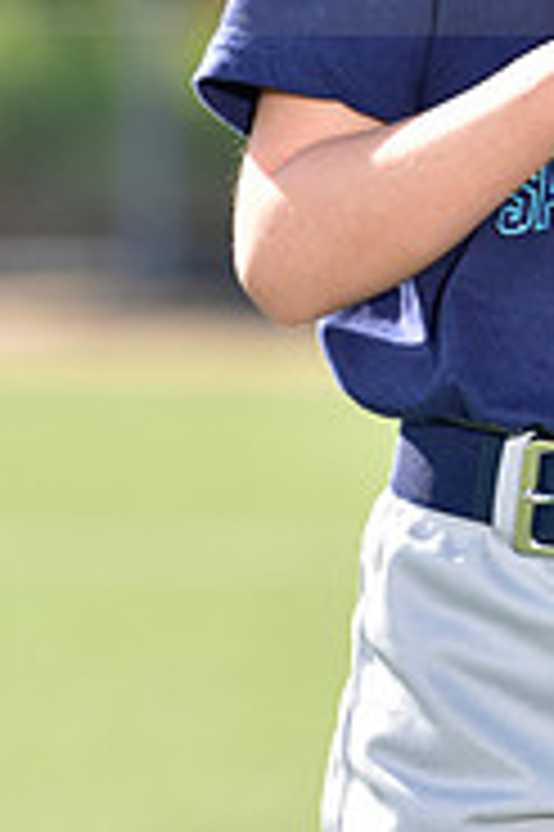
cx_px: 727
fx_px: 14499
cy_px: -108
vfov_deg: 3.3
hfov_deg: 2.2
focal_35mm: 627
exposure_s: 1/200
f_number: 5
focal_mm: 200
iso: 80
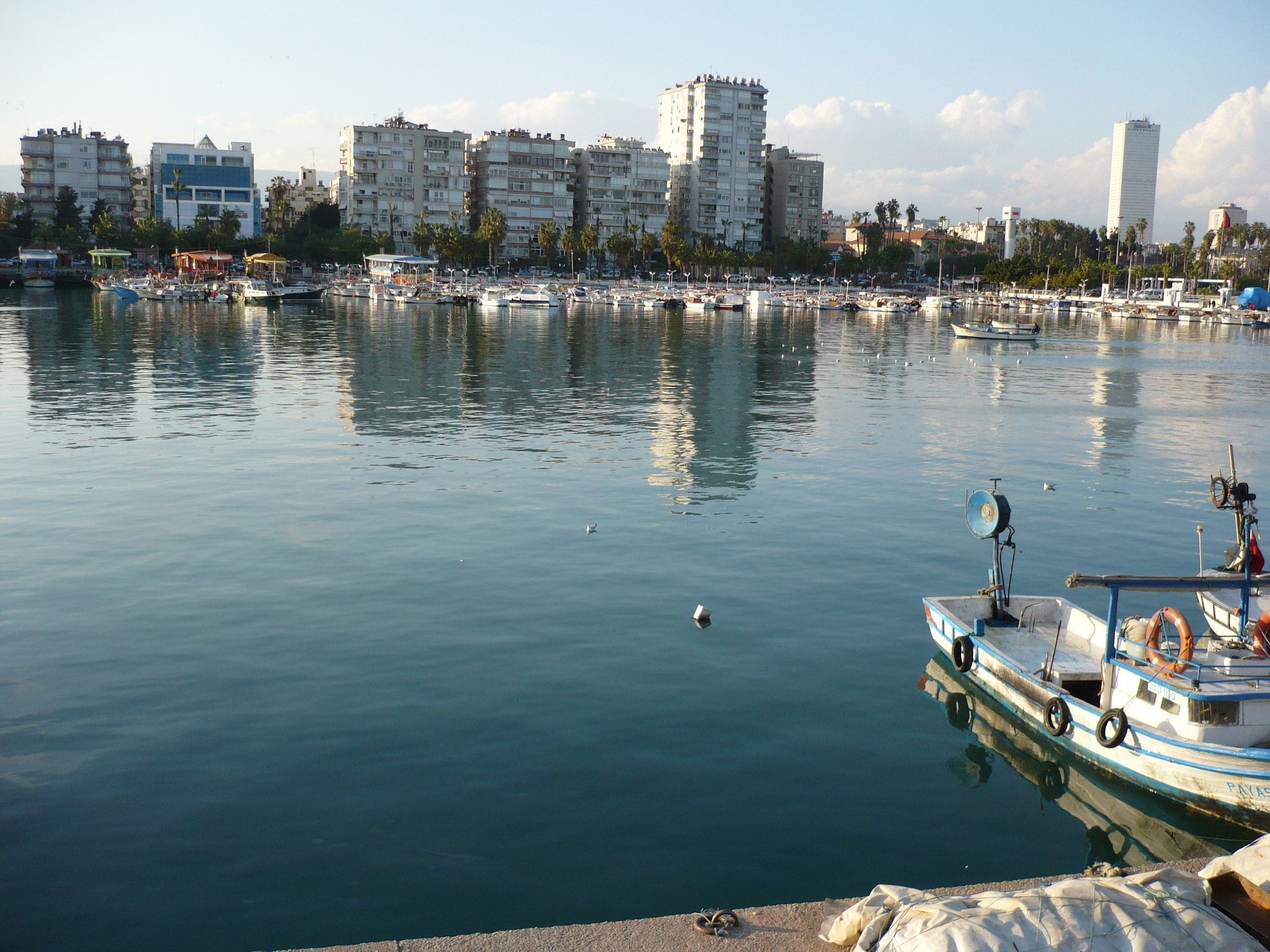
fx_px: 1284
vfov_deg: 40.7
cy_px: 476
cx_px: 635
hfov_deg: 52.6
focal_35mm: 35
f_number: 2.8
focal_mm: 5.8
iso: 100
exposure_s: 1/640
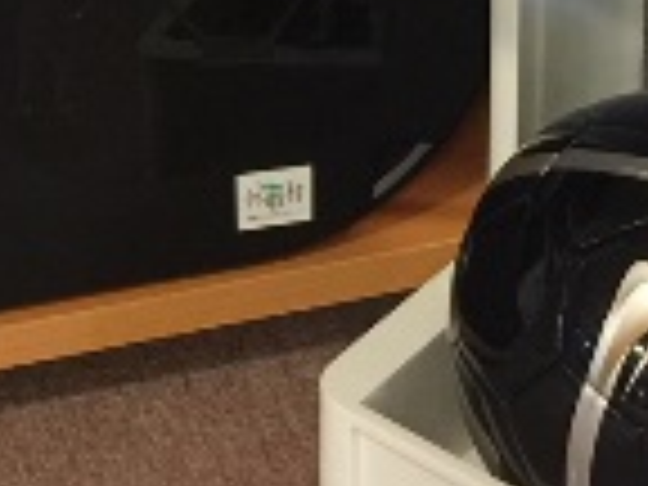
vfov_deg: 9.4
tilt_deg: -18.6
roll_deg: +0.6
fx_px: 2714
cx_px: 202
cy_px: -567
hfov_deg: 13.6
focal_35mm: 145
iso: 100
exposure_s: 1/17
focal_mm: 4.15
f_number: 2.2
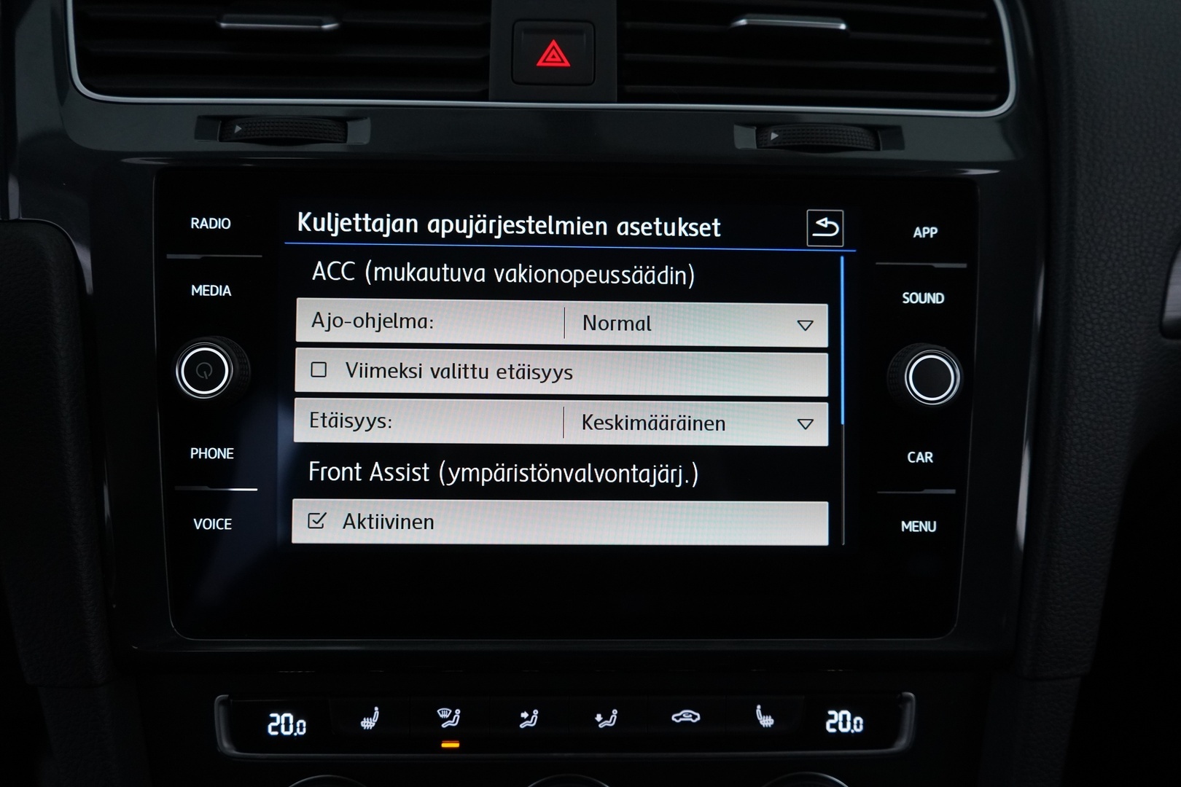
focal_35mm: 28
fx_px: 918
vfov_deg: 46.4
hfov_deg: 65.5
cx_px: 590
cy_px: 394
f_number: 4
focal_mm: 28
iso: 2500
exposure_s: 1/60
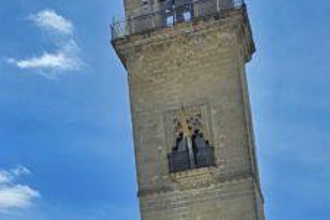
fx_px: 999
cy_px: 268
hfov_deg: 15.9
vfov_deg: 12.3
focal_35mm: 109
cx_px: -265
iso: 16
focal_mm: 6.3
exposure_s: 1/1538
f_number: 1.7
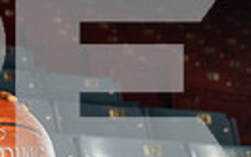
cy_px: 303
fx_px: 1115
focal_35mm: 163
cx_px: -245
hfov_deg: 11.6
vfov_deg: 7.7
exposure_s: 1/250
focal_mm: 36
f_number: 5
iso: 320
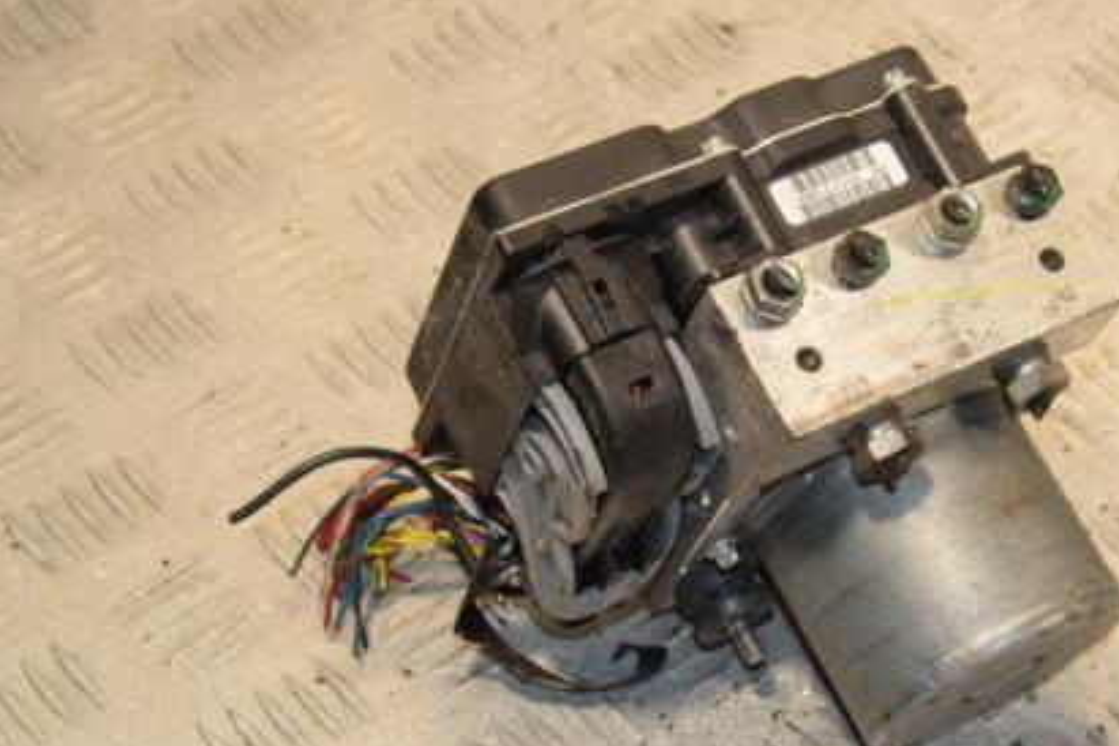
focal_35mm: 105
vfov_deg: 13.0
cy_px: 408
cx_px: 749
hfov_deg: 19.4
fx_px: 3263
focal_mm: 48
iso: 800
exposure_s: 1/200
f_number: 9
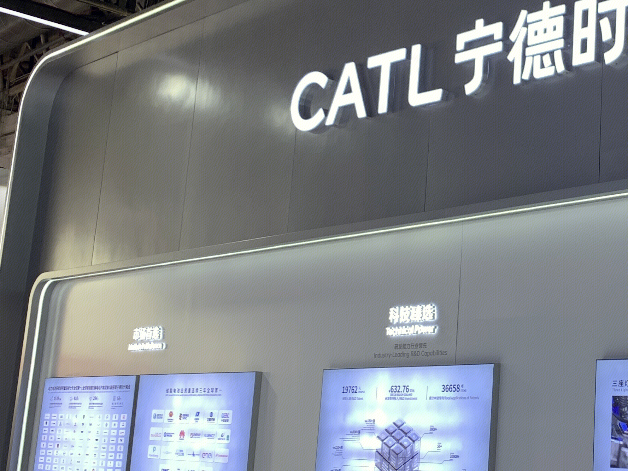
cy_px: 219
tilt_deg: +11.4
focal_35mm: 59
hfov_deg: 30.2
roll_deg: -1.4
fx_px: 1070
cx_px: 641
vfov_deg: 24.8
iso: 25
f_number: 1.8
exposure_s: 1/232
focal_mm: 4.25
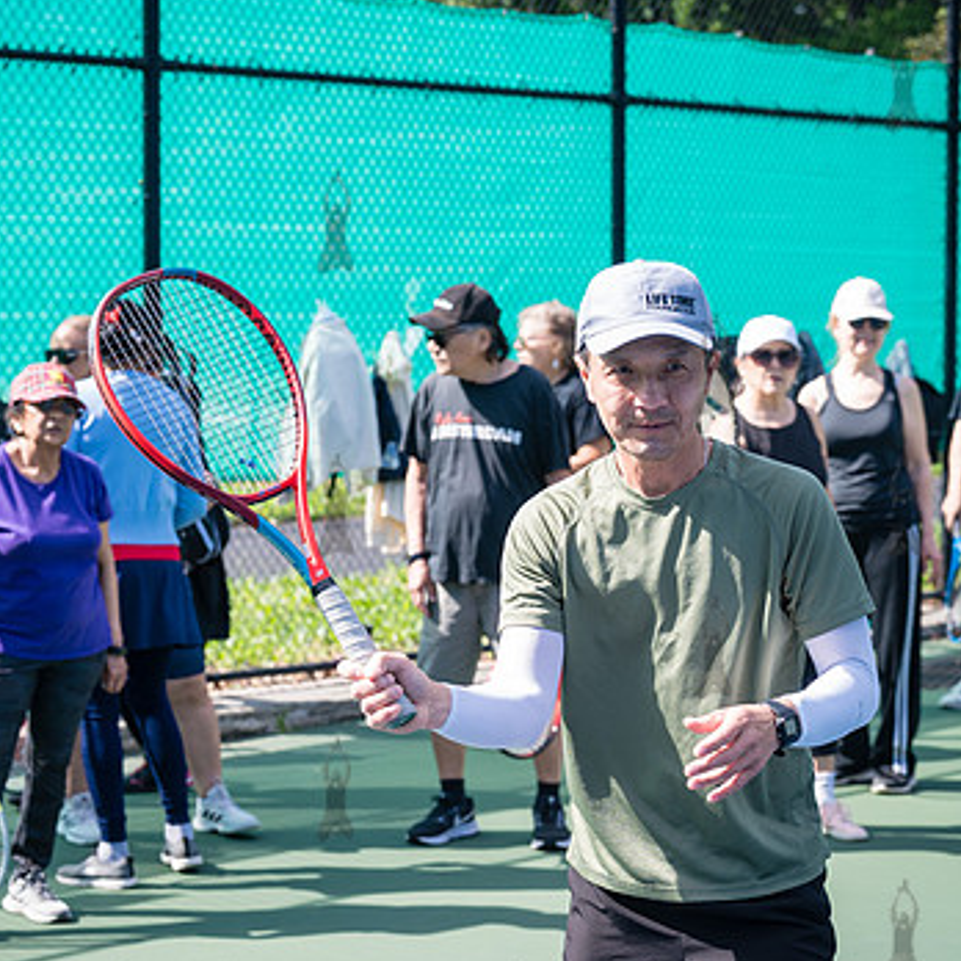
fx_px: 2733
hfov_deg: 19.8
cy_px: 504
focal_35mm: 87
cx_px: 276
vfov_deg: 19.9
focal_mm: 57
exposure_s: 1/250
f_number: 4.5
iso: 125
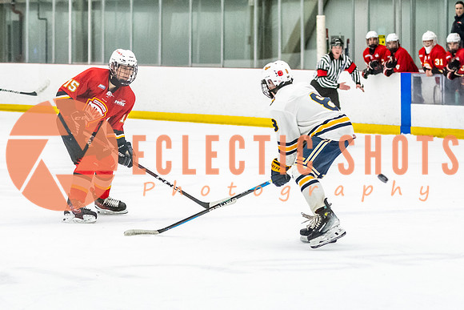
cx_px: 95
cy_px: 211
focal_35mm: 212
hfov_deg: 9.7
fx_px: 2732
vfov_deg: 6.5
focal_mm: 85
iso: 3200
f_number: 2.8
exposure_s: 1/800
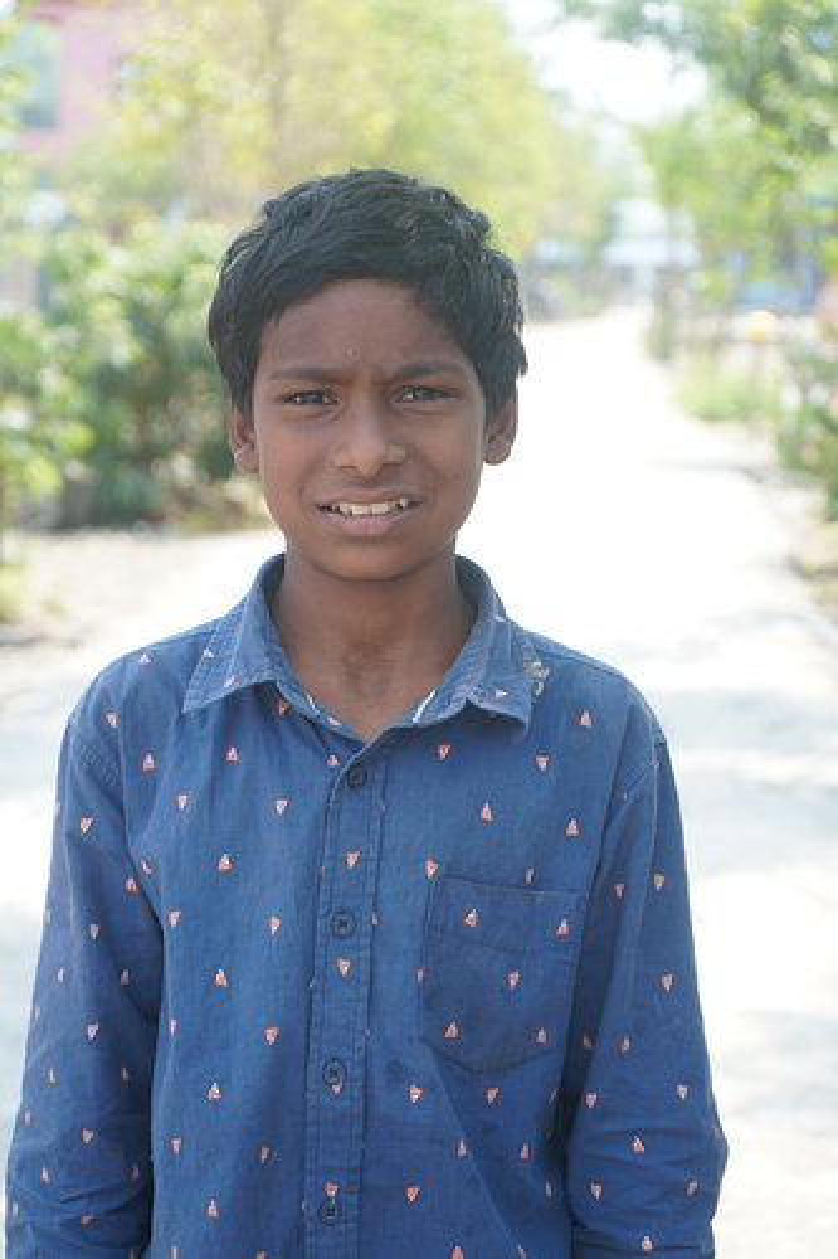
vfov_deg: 28.9
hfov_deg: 19.4
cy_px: 630
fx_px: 2446
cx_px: 419
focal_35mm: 70
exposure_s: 1/125
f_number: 6.3
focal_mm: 70
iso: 200
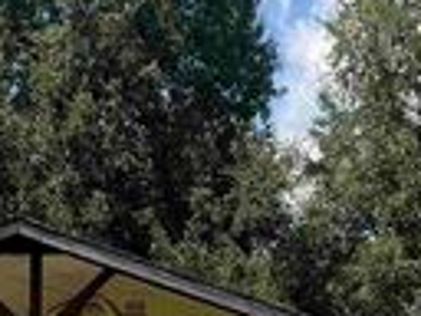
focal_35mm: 113
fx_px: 1374
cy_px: 489
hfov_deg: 17.4
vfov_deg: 12.4
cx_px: 234
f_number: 1.8
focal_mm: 3
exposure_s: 1/1311
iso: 25
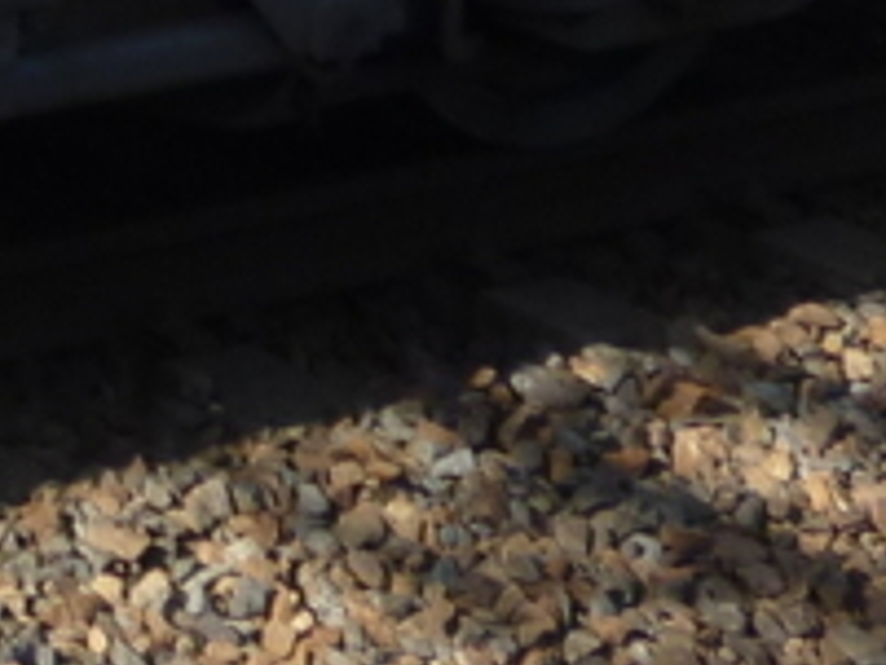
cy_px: -1202
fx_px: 4892
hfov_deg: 9.8
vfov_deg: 7.1
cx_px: -670
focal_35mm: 191
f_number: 3.3
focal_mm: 5.7
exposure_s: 1/250
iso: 100
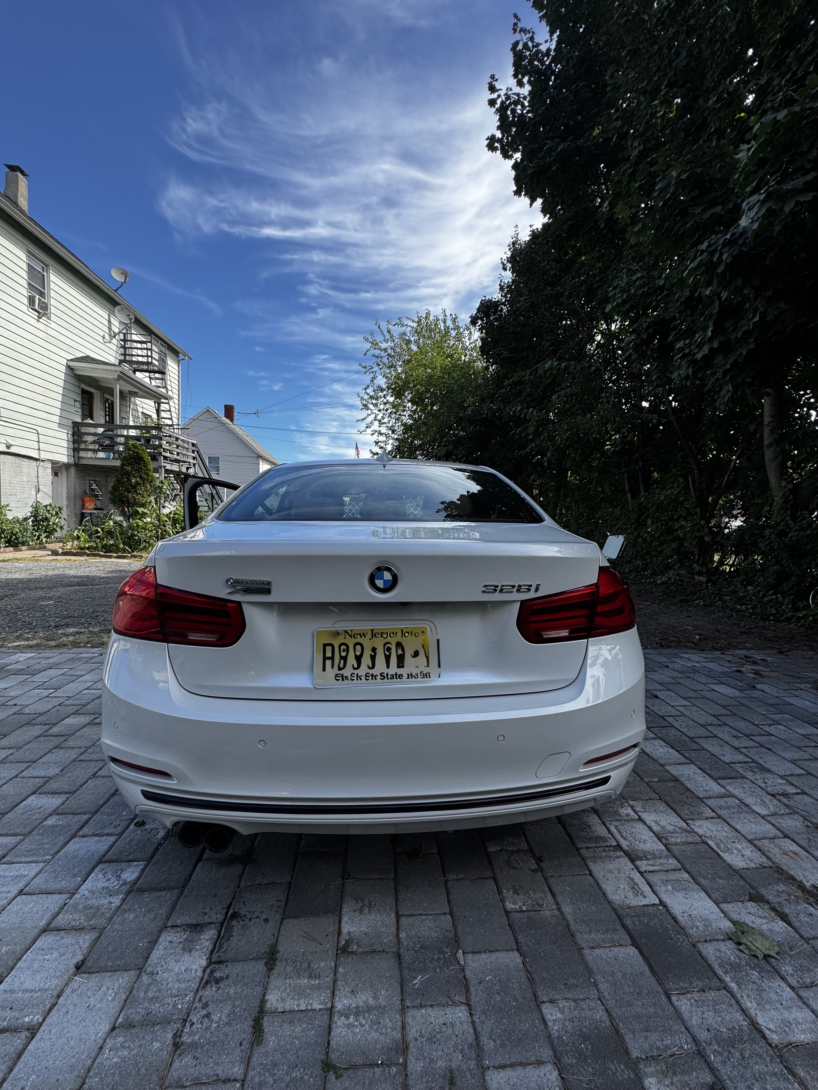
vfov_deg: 102.1
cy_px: 545
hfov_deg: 85.7
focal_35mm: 14
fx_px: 441
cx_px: 409
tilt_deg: -5.0
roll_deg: -1.6
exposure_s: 1/849
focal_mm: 2.22
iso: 50
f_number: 2.2
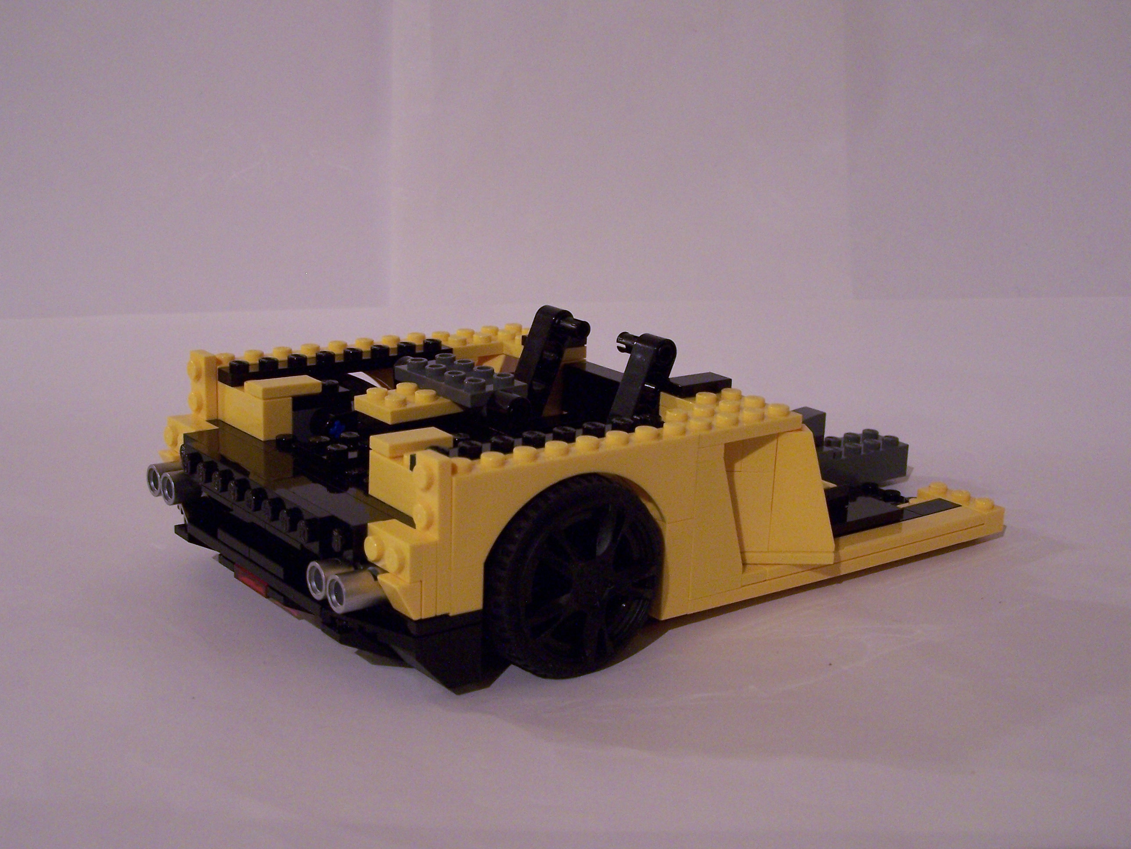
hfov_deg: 37.5
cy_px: 424
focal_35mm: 51
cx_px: 566
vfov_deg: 28.6
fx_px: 1666
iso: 200
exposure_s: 1/8
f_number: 3
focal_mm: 8.5
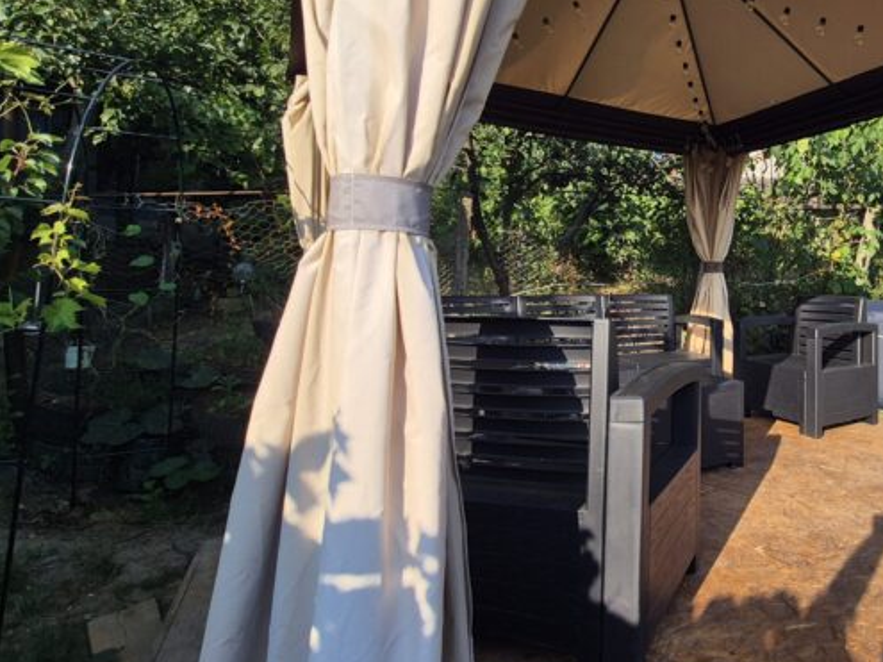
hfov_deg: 70.8
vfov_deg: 62.5
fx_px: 536
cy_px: 246
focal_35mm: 21
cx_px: 712
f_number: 2.2
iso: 50
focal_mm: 2.2
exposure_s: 1/1484
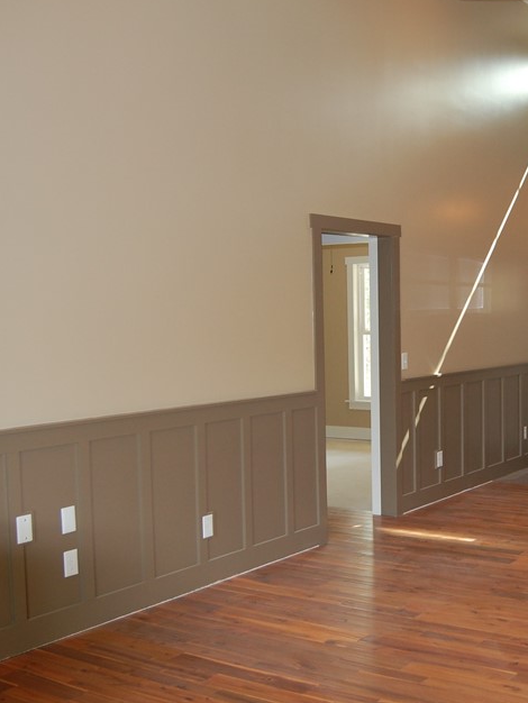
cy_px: 373
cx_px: 411
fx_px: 915
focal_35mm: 45
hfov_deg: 31.5
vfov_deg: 42.0
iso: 400
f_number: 3.5
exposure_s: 1/60
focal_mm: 18
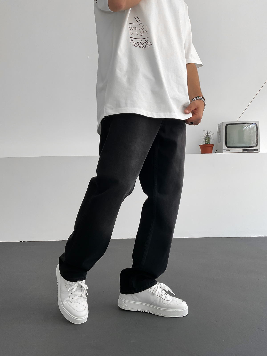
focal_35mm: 29
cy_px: 178
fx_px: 298
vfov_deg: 61.7
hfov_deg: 48.2
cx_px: 134
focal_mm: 3
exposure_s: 1/120
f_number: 1.8
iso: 40
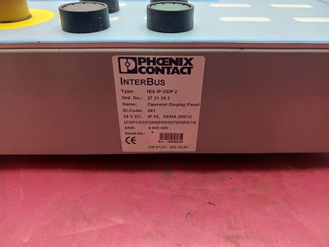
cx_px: 164
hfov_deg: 65.3
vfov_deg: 51.4
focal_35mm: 27
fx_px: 257
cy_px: 124
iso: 40
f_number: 1.8
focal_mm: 4
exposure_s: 1/50
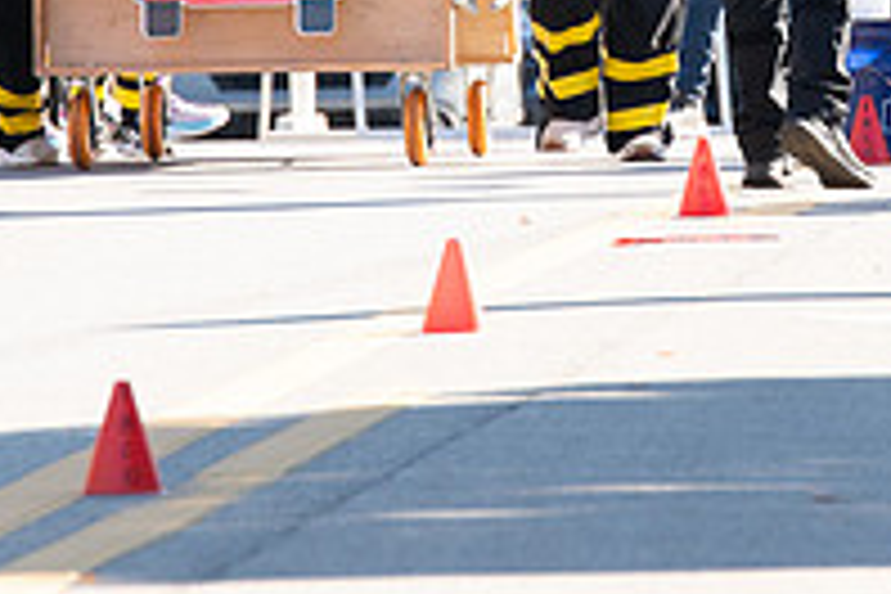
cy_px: -277
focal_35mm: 814
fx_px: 20145
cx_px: 809
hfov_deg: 2.5
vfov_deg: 1.7
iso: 640
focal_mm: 200
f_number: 7.1
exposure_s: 1/500
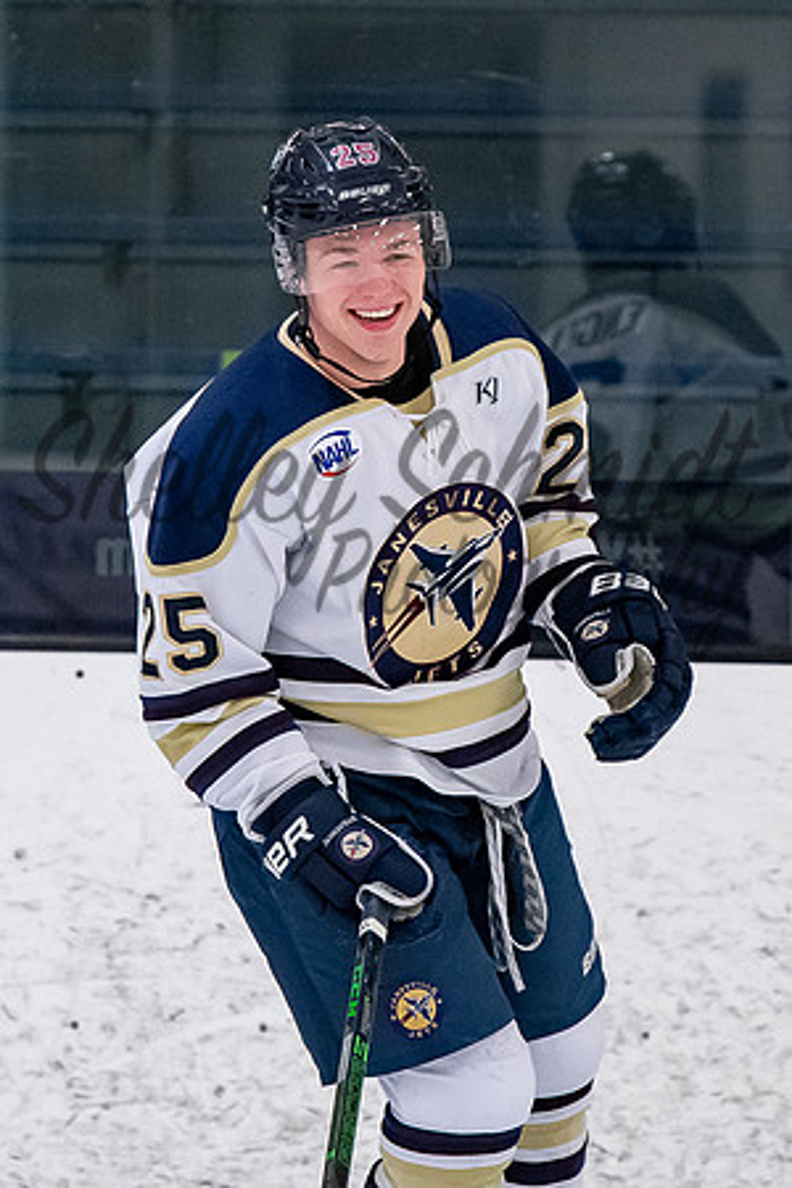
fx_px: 19245
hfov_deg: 2.4
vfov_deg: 3.5
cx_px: 407
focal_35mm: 583
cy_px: 444
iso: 2500
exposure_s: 1/800
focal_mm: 190
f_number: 3.5
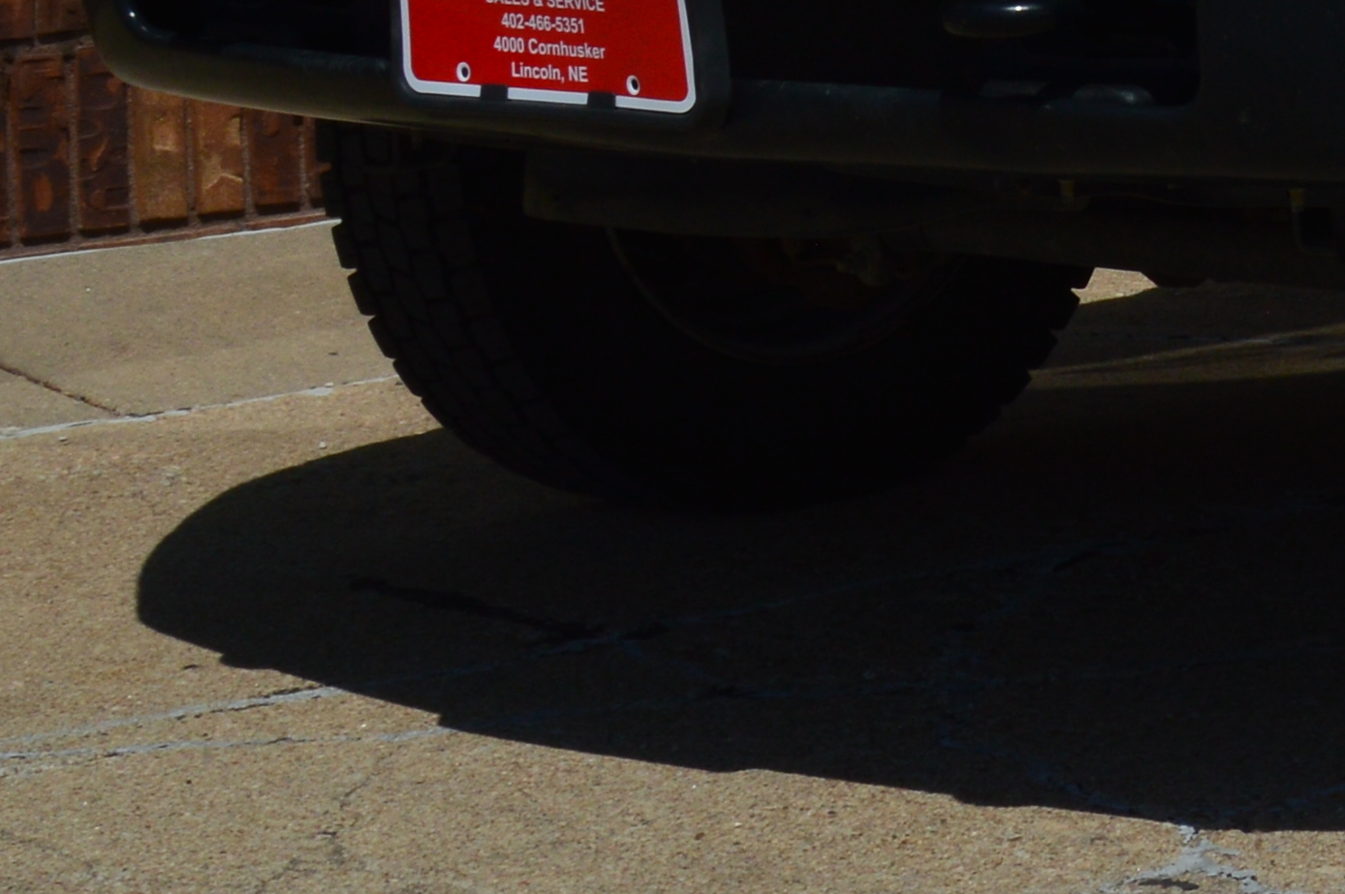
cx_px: 2537
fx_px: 6309
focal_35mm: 169
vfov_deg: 7.9
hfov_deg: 11.2
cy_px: -606
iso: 140
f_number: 11
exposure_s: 1/500
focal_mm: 26
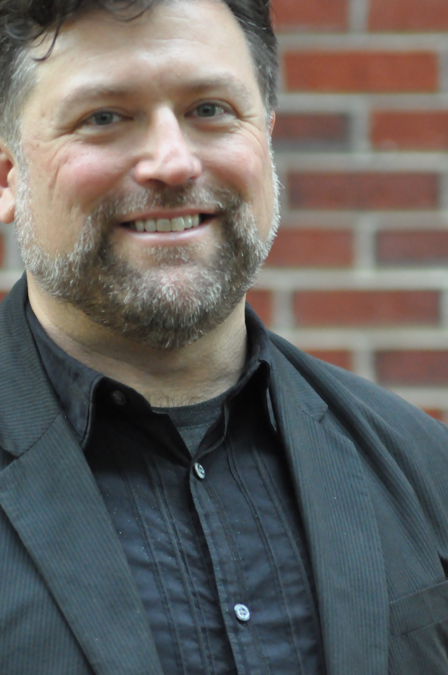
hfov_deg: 6.3
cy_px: 243
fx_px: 4055
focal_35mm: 217
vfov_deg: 9.5
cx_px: 161
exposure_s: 1/1000
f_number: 2.8
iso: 2500
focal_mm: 105
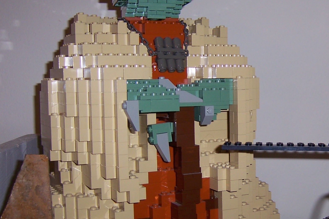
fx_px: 567
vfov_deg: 21.9
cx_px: 267
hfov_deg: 31.5
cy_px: 108
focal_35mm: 62
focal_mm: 6.2
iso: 80
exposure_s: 1/60
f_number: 2.8
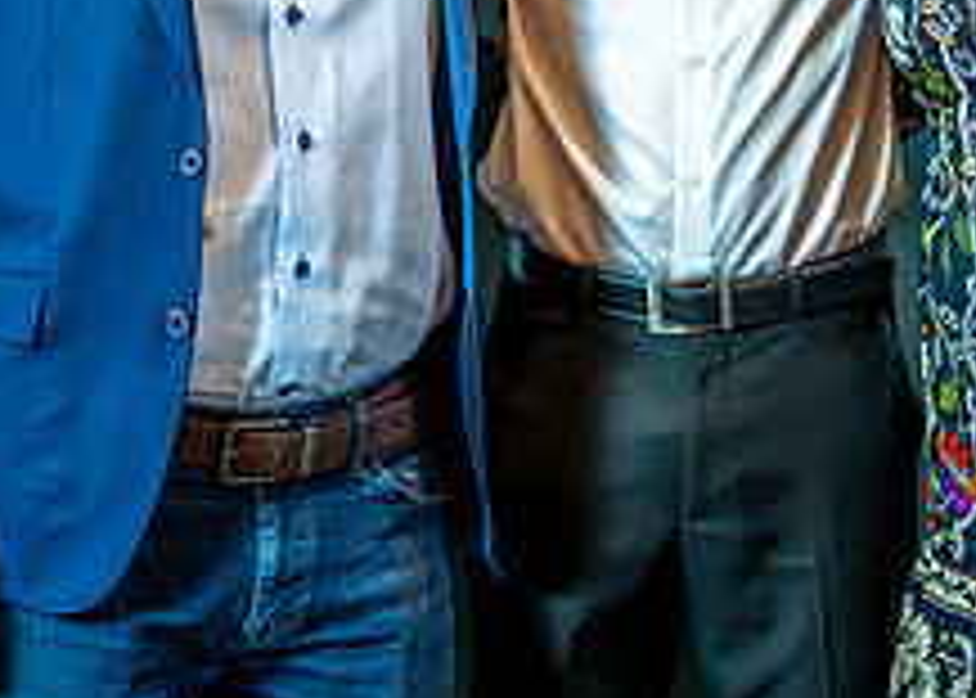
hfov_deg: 13.9
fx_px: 3992
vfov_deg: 9.9
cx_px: 750
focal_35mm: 144
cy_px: -78
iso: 1250
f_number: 1.2
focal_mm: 50
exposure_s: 1/400
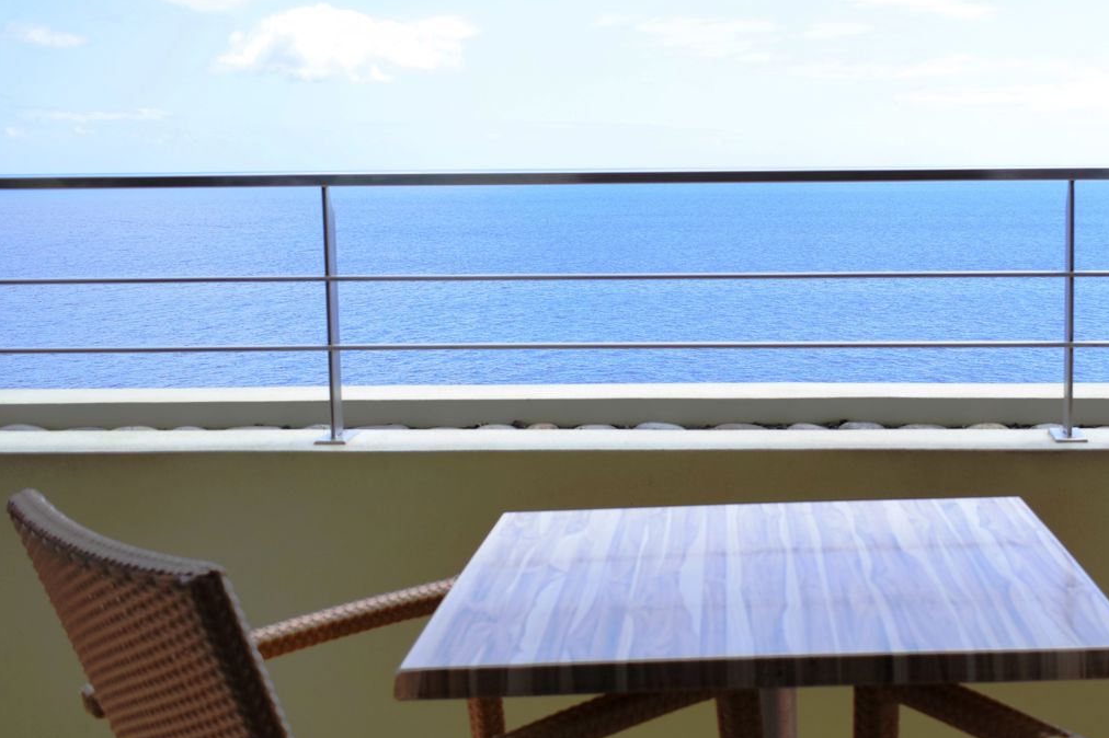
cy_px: 318
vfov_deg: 27.1
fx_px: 1533
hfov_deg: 38.9
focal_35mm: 50
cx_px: 804
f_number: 4.5
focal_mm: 21
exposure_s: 1/640
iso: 200
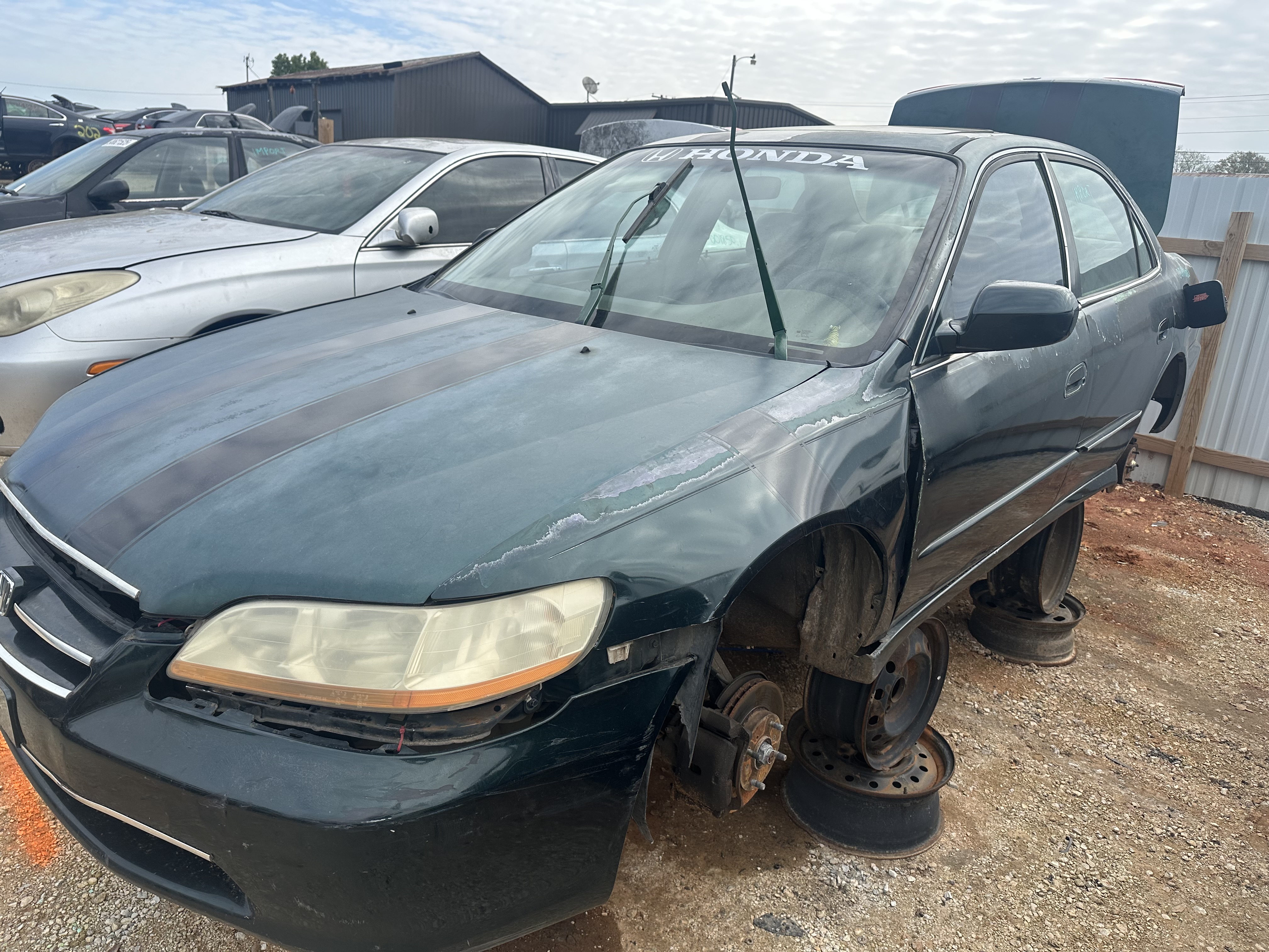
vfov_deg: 56.8
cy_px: 476
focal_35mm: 24
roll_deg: -3.9
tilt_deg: -15.4
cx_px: 634
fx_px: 880
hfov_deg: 71.6
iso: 80
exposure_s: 1/1664
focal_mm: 6.86
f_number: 1.78
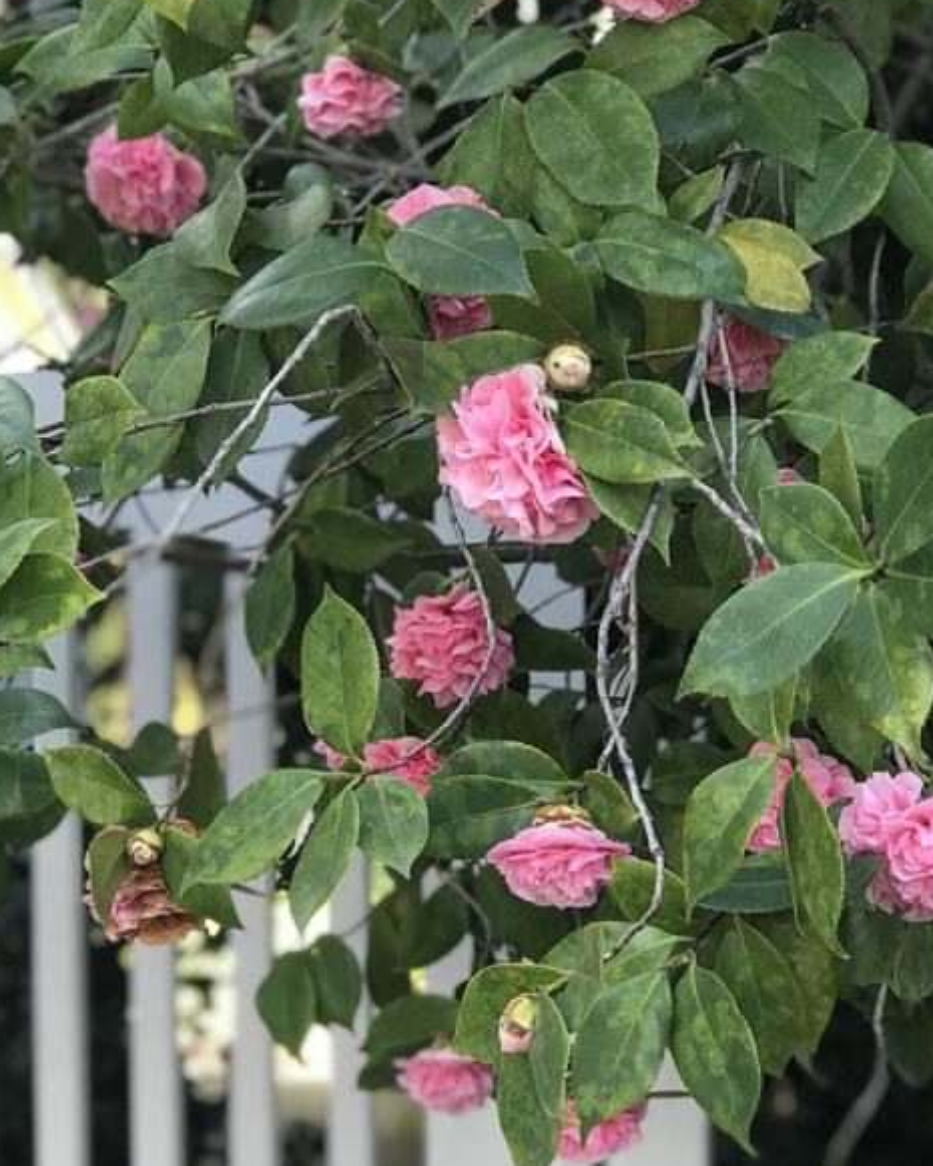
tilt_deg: +0.4
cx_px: 407
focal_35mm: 98
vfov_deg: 19.5
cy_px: 743
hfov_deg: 15.7
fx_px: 3382
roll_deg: +0.4
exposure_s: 1/60
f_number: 2.8
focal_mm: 6.6
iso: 32
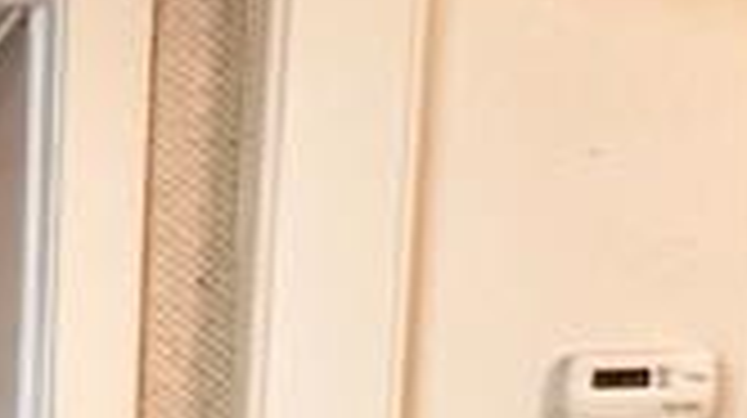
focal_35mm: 94
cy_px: 683
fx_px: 1860
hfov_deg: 15.0
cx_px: -994
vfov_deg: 12.1
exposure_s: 1/60
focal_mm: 2.22
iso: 400
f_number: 2.2
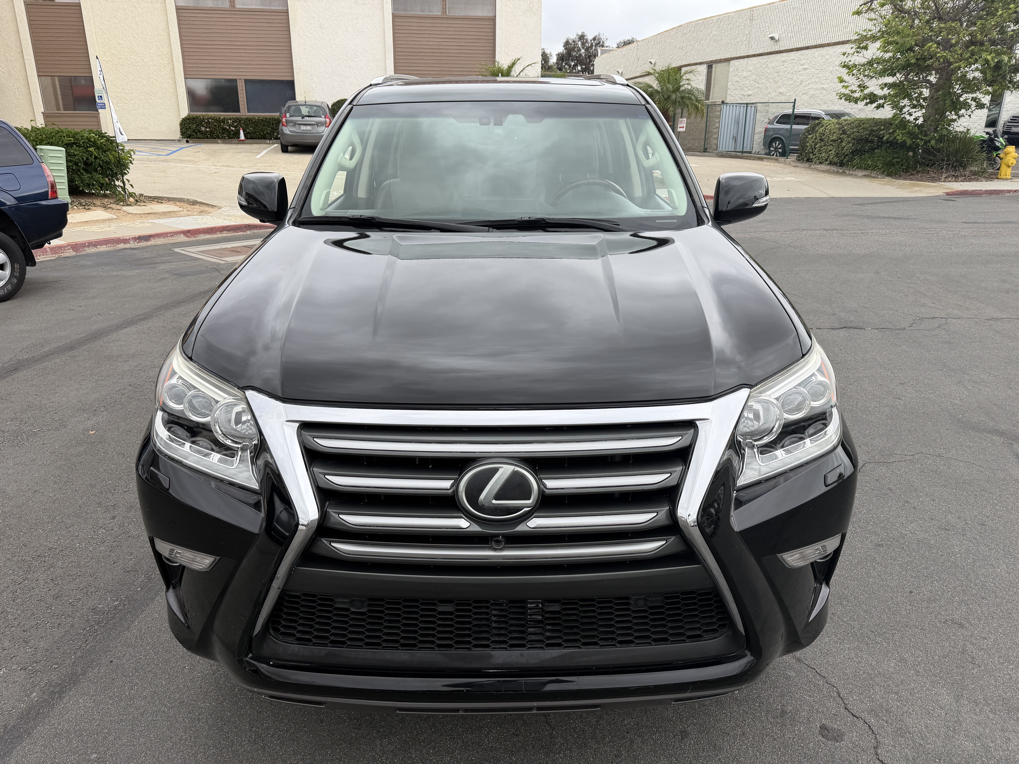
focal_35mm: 24
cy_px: 382
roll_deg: -0.4
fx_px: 706
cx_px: 510
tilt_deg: -18.5
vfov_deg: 56.8
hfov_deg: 71.6
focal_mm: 6.76
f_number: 1.78
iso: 80
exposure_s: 1/339
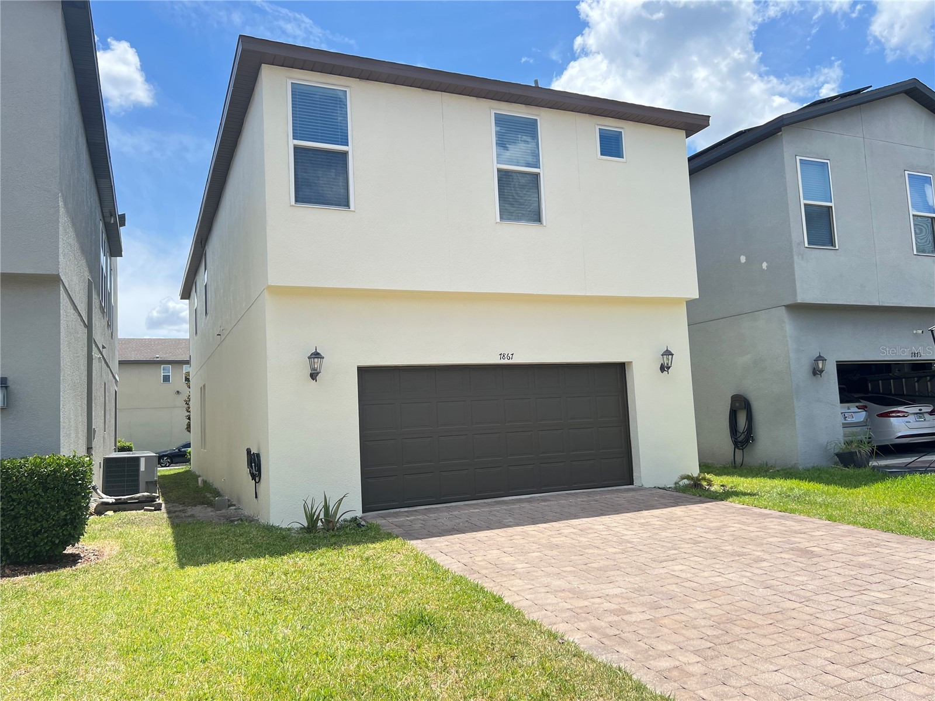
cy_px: 350
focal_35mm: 26
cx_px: 468
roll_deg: +3.9
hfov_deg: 67.3
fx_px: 702
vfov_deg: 53.1
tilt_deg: +7.9
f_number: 1.5
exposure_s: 1/2083
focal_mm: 5.7
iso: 50
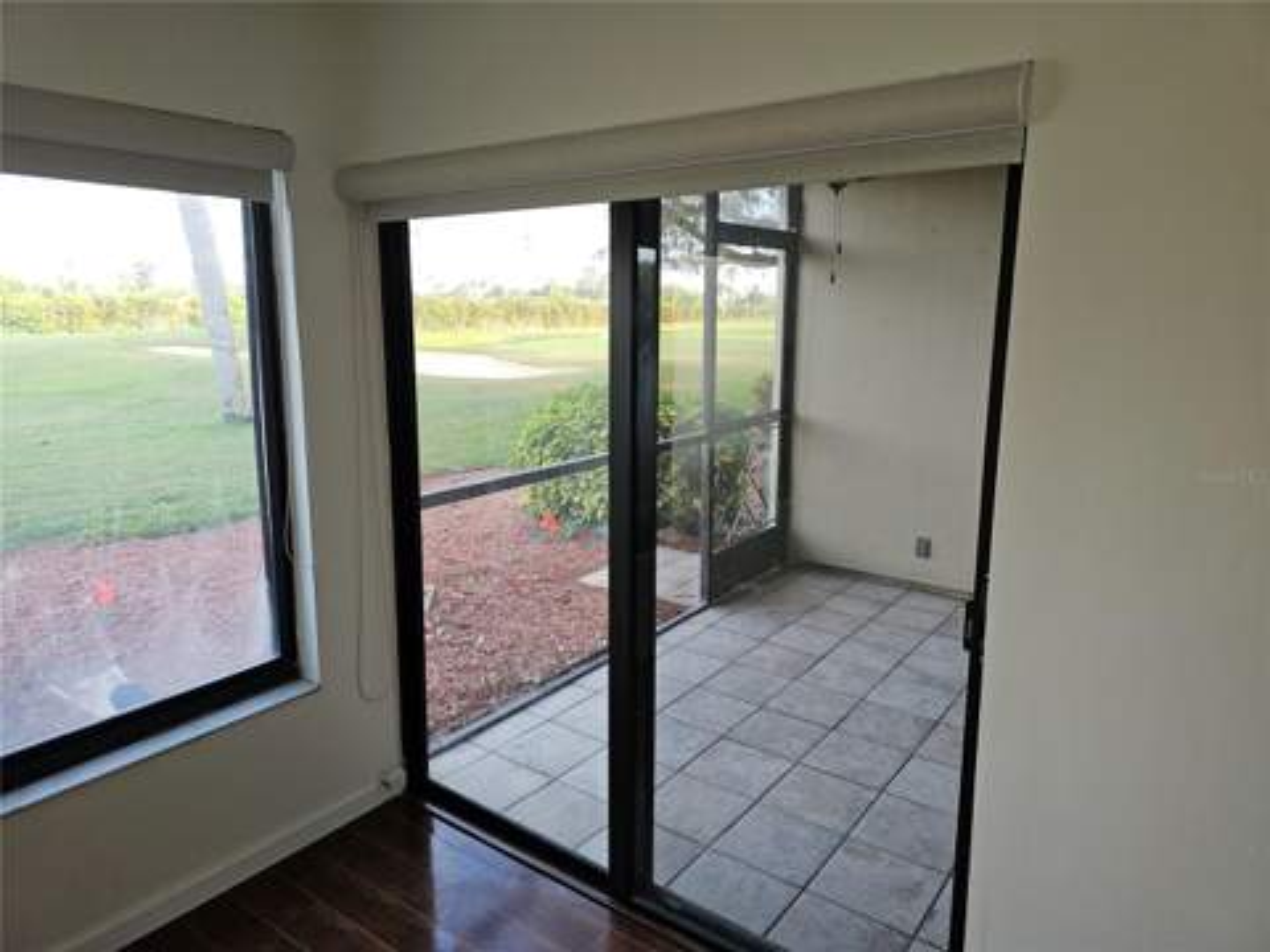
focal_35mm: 23
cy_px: 476
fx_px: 844
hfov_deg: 73.9
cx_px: 635
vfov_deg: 58.9
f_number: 1.7
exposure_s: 1/60
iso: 40
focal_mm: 6.3
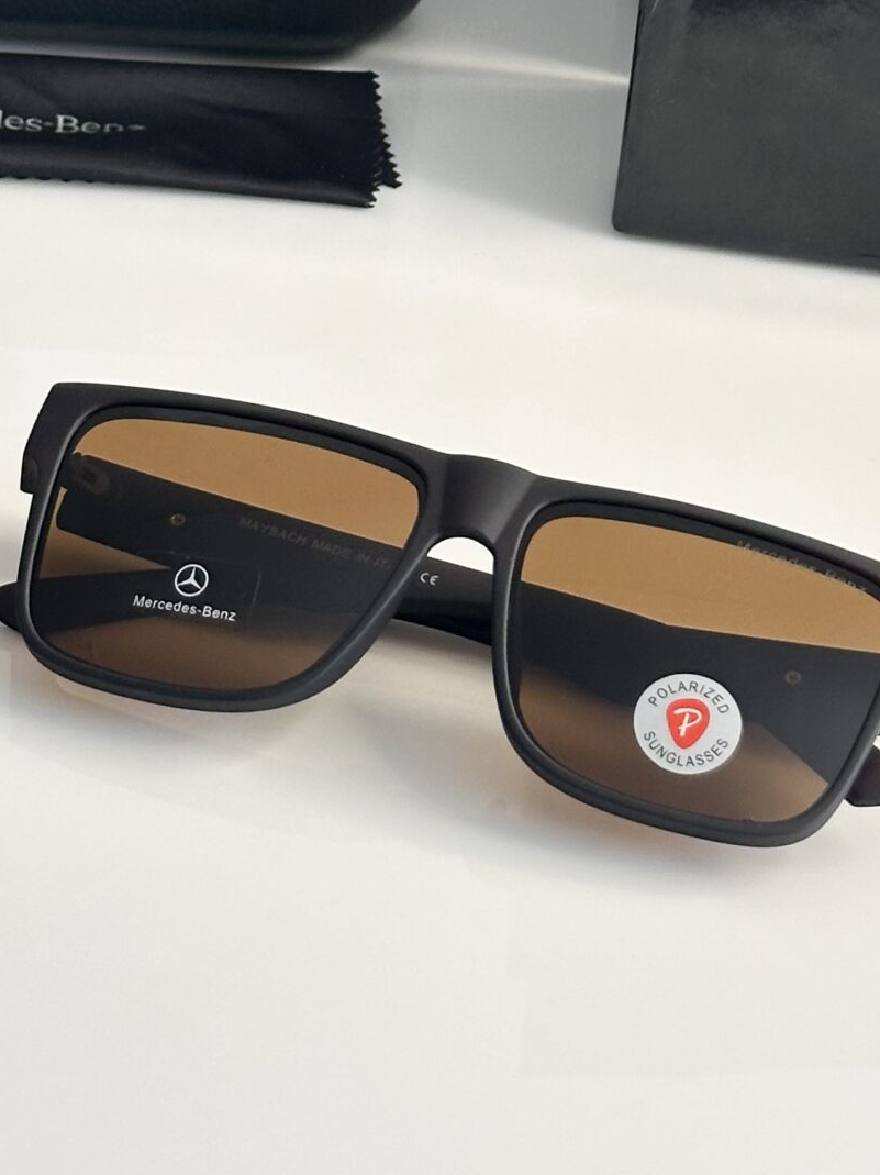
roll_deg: -5.9
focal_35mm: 115
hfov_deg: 12.9
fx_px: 3900
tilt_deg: -27.1
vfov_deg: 17.0
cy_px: 195
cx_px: 436
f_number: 1.78
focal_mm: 6.86
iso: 100
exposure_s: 1/60
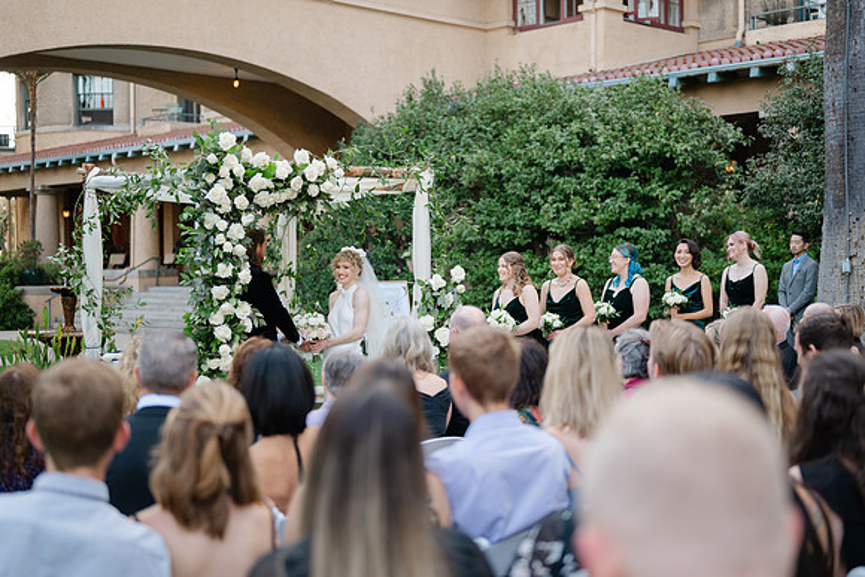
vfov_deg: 27.0
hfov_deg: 39.6
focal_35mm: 50
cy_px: 288
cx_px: 432
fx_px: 1202
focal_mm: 50
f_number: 1.8
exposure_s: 1/400
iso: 100
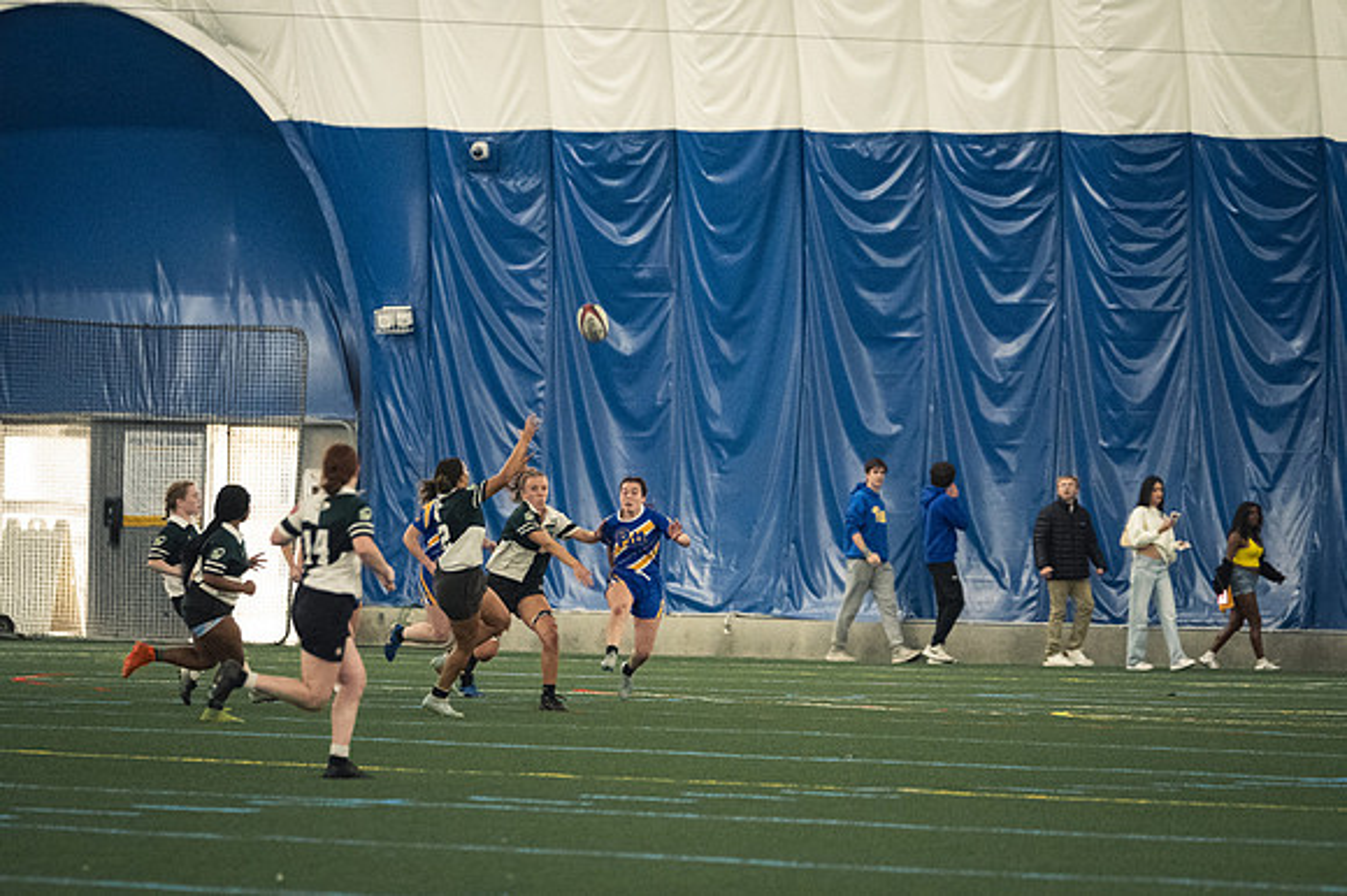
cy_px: 448
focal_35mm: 300
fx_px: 11218
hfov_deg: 6.9
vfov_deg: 4.6
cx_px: 674
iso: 7200
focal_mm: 200
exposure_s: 1/500
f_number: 2.8
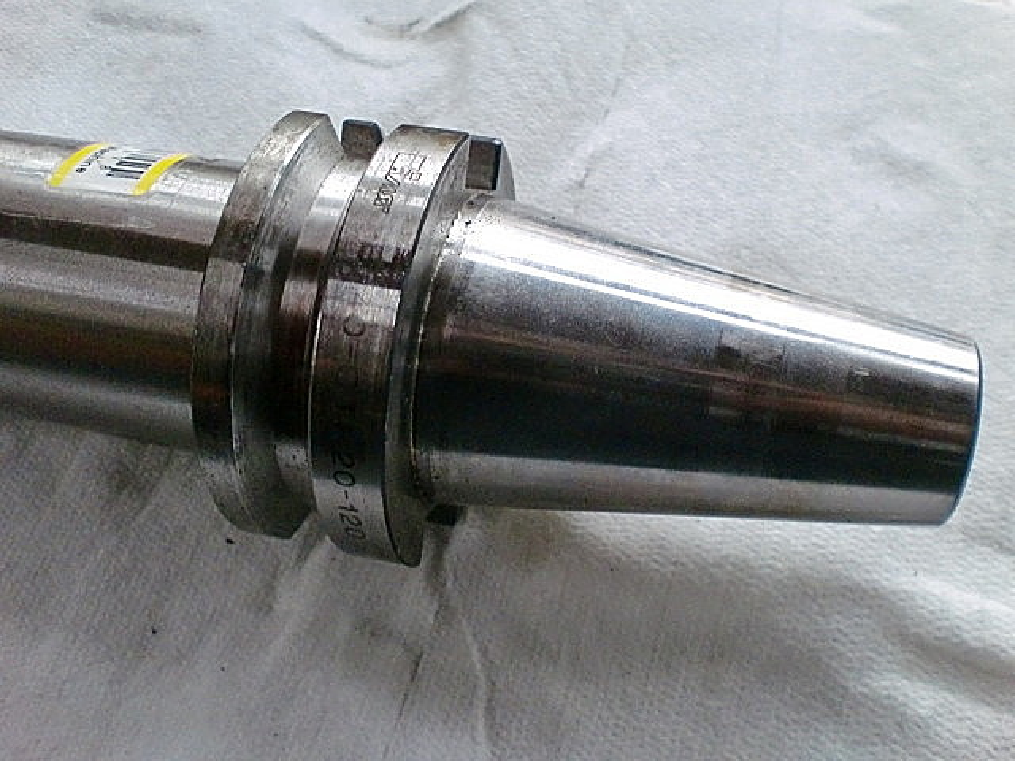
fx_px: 1026
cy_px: 380
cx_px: 508
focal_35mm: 35
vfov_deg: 40.7
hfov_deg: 52.6
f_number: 3.1
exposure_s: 1/60
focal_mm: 6.3
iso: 500
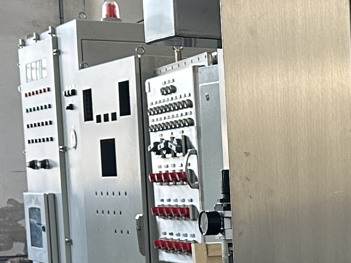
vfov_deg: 11.5
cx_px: 462
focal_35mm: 126
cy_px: 337
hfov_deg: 14.9
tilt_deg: -6.7
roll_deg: +0.5
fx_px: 1278
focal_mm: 6.86
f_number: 1.78
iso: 160
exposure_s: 1/121
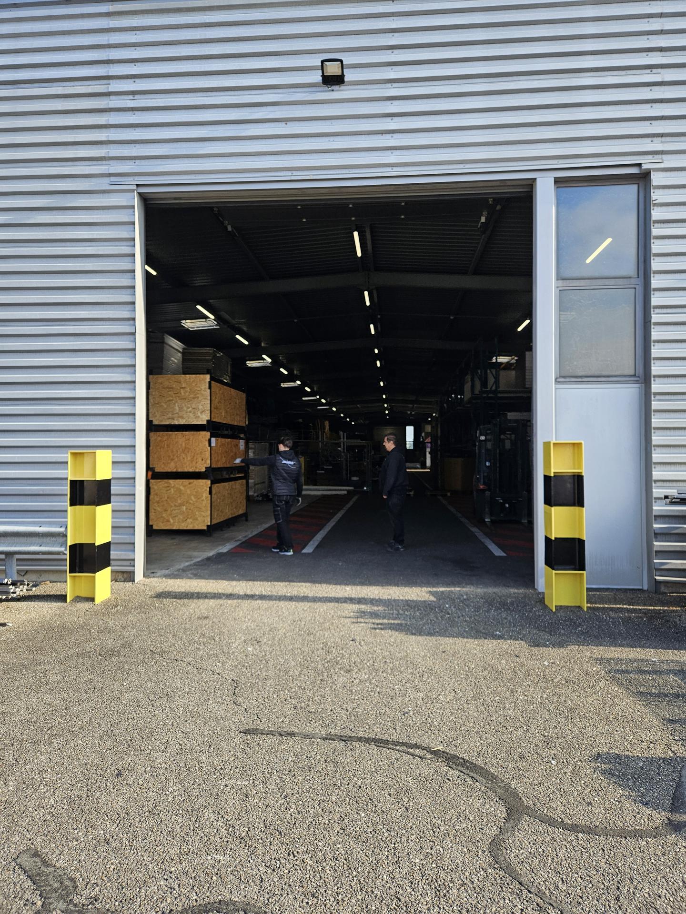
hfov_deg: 58.9
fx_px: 608
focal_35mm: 23
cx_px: 343
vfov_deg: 73.9
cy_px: 457
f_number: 1.8
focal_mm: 5.4
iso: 50
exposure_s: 1/719
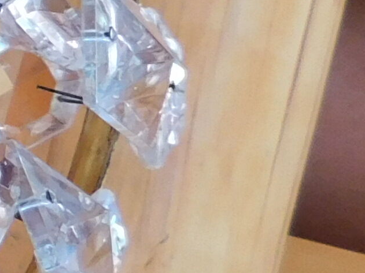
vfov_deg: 8.8
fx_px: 1771
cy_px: 40
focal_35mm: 168
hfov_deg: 9.5
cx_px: -689
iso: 125
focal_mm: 4
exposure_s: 1/50
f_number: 3
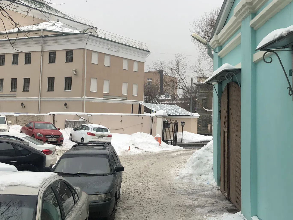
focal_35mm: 49
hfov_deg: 38.6
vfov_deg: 29.6
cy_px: 80
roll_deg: -1.6
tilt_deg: +5.8
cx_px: 185
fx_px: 415
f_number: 1.8
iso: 20
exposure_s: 1/120
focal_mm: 4
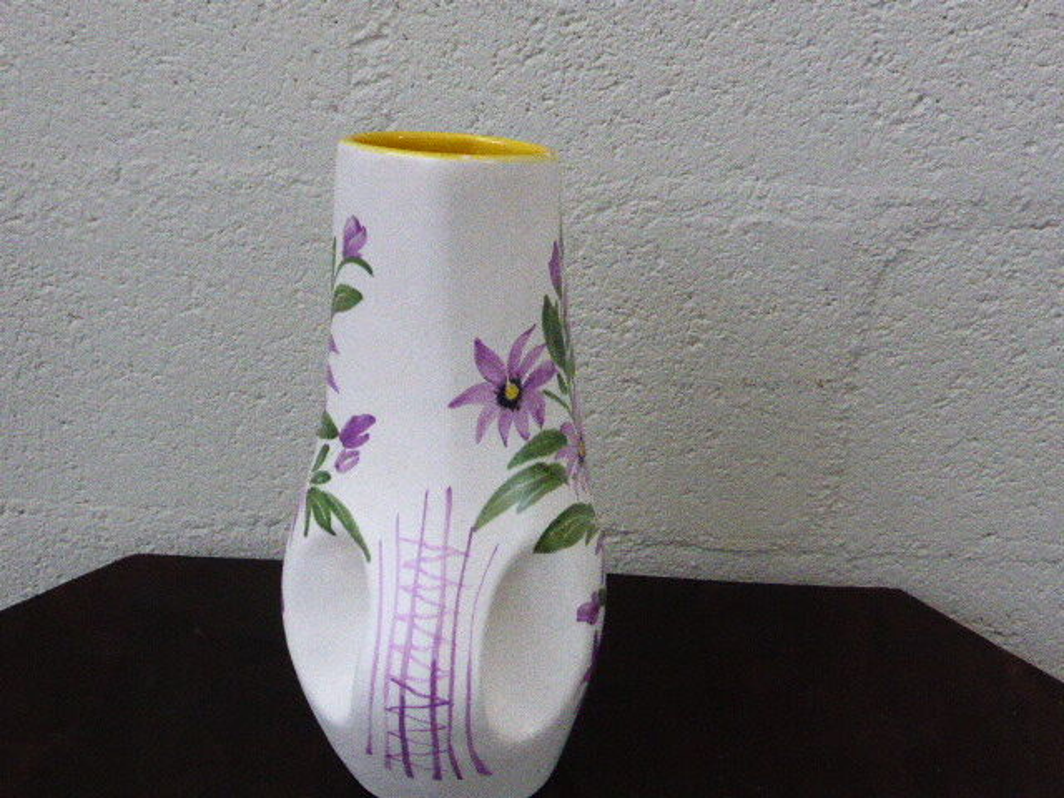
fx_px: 1629
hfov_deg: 36.2
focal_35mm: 53
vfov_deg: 27.5
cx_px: 532
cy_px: 399
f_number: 4.4
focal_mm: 9
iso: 1600
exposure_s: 1/80
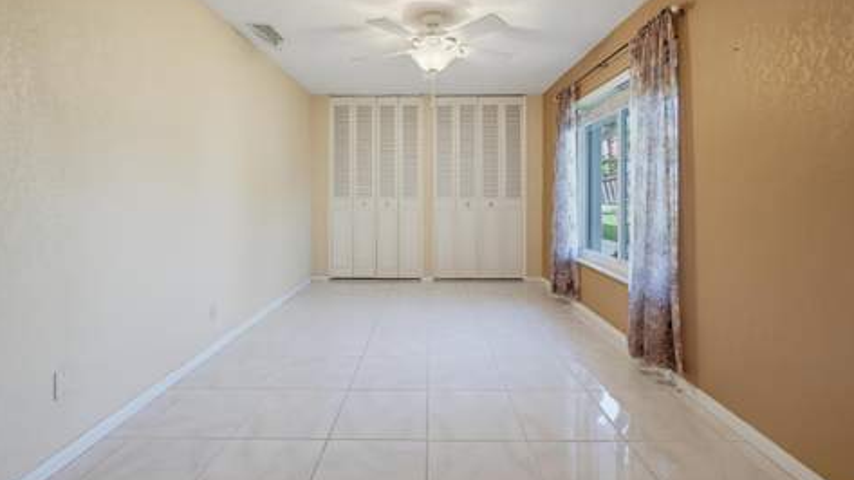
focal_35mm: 17
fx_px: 385
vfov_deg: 63.7
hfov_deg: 95.9
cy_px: 211
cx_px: 426
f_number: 3.2
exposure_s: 1/40
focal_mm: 16
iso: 800
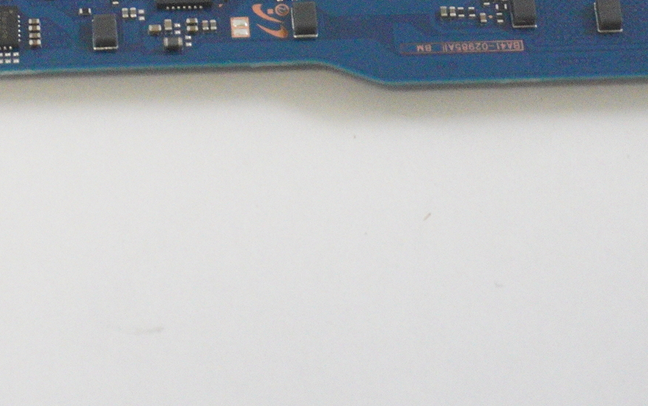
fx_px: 2975
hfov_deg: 12.3
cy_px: -77
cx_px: 65
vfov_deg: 7.7
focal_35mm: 168
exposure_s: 1/250
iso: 5000
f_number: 5.6
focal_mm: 39
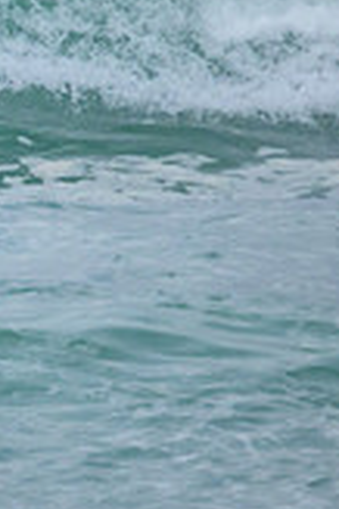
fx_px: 40069
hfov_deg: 0.5
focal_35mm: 2831
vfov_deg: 0.7
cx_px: -454
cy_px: 36
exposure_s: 1/1600
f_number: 11
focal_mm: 800
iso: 2800
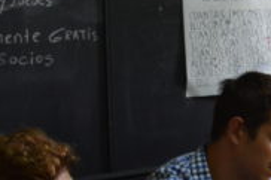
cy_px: 61
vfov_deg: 8.0
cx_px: 499
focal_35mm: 171
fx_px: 1287
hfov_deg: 11.1
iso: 800
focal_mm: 27
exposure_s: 1/50
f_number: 4
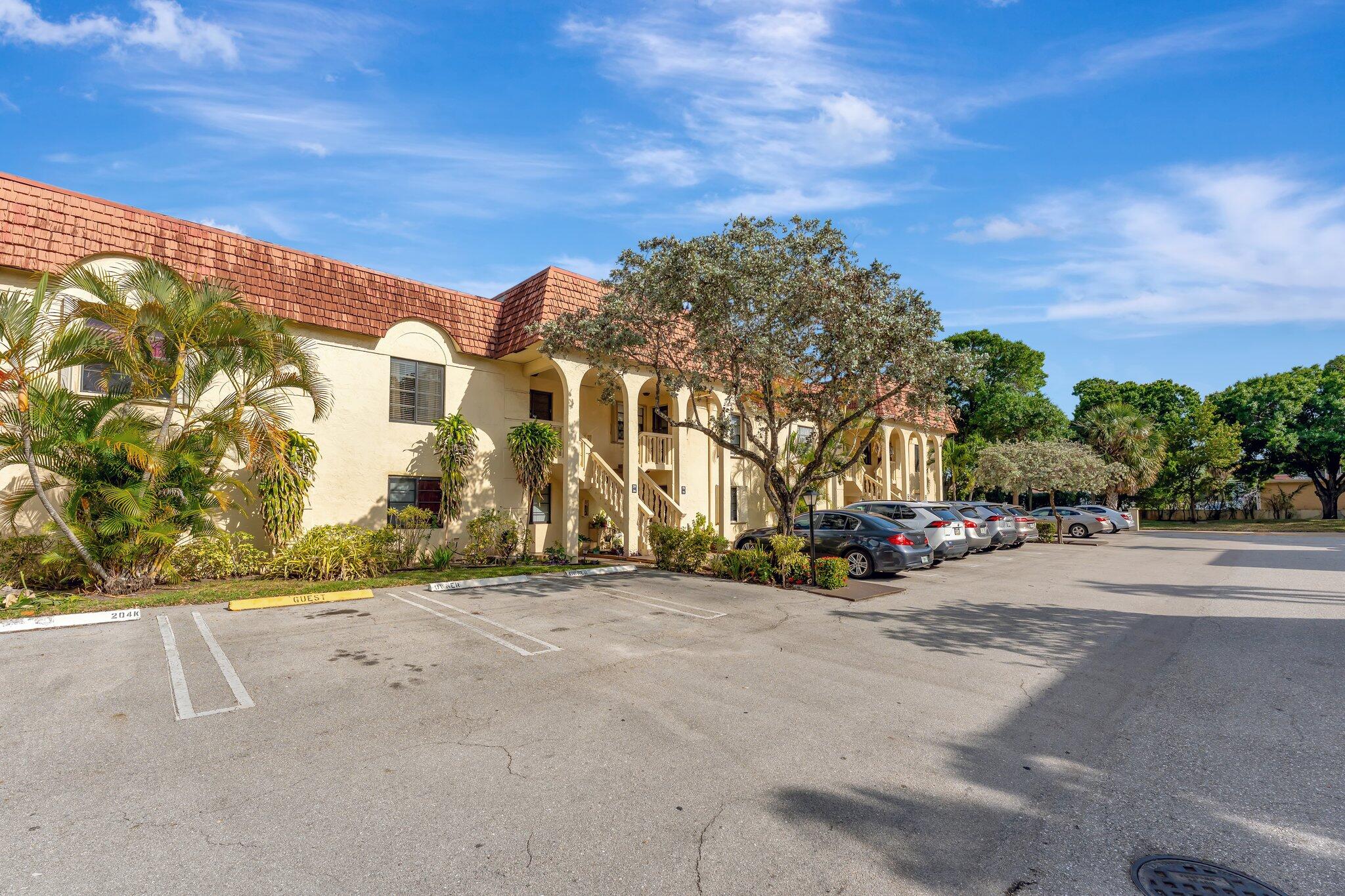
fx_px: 572
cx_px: 672
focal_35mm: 15
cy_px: 448
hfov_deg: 99.3
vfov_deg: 76.2
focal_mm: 15.3
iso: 400
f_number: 6.3
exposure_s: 1/2000
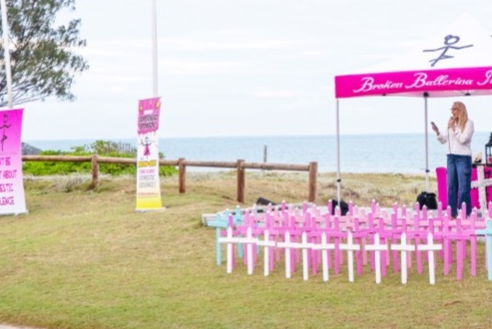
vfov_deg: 23.8
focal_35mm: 57
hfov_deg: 34.1
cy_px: 110
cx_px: 392
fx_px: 777
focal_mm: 23
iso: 320
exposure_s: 1/60
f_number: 4
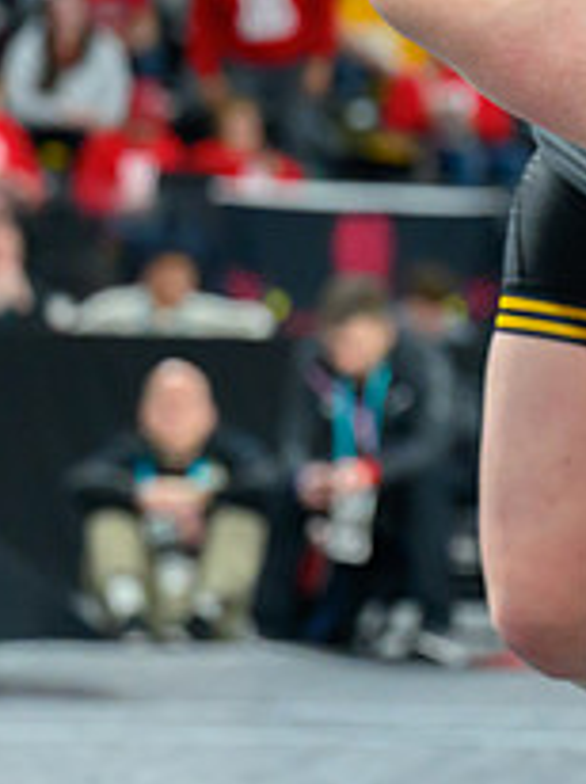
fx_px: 5406
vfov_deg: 8.3
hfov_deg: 6.1
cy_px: 220
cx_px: 844
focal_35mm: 239
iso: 2200
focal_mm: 70
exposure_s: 1/800
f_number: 2.8
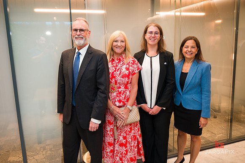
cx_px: 121
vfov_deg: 43.9
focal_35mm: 30
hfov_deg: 62.4
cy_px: 78
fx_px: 202
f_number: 3.5
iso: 1000
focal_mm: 28
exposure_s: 1/200
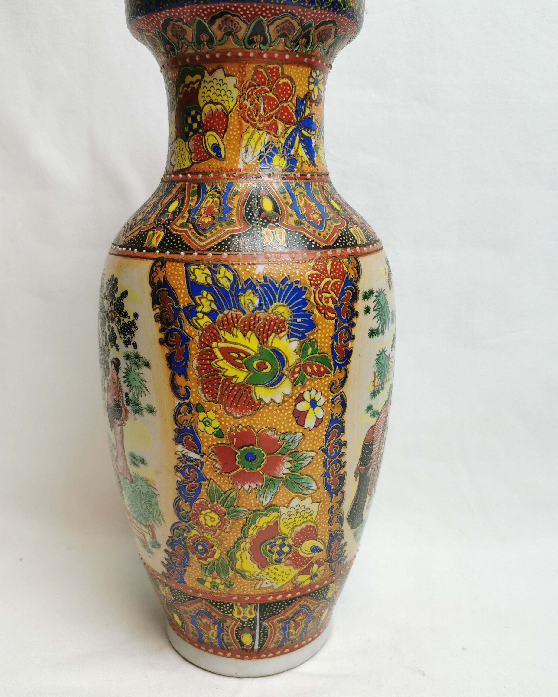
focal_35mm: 32
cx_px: 259
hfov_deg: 45.8
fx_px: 660
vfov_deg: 55.6
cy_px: 333
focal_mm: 5.58
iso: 80
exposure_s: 1/100
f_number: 1.8
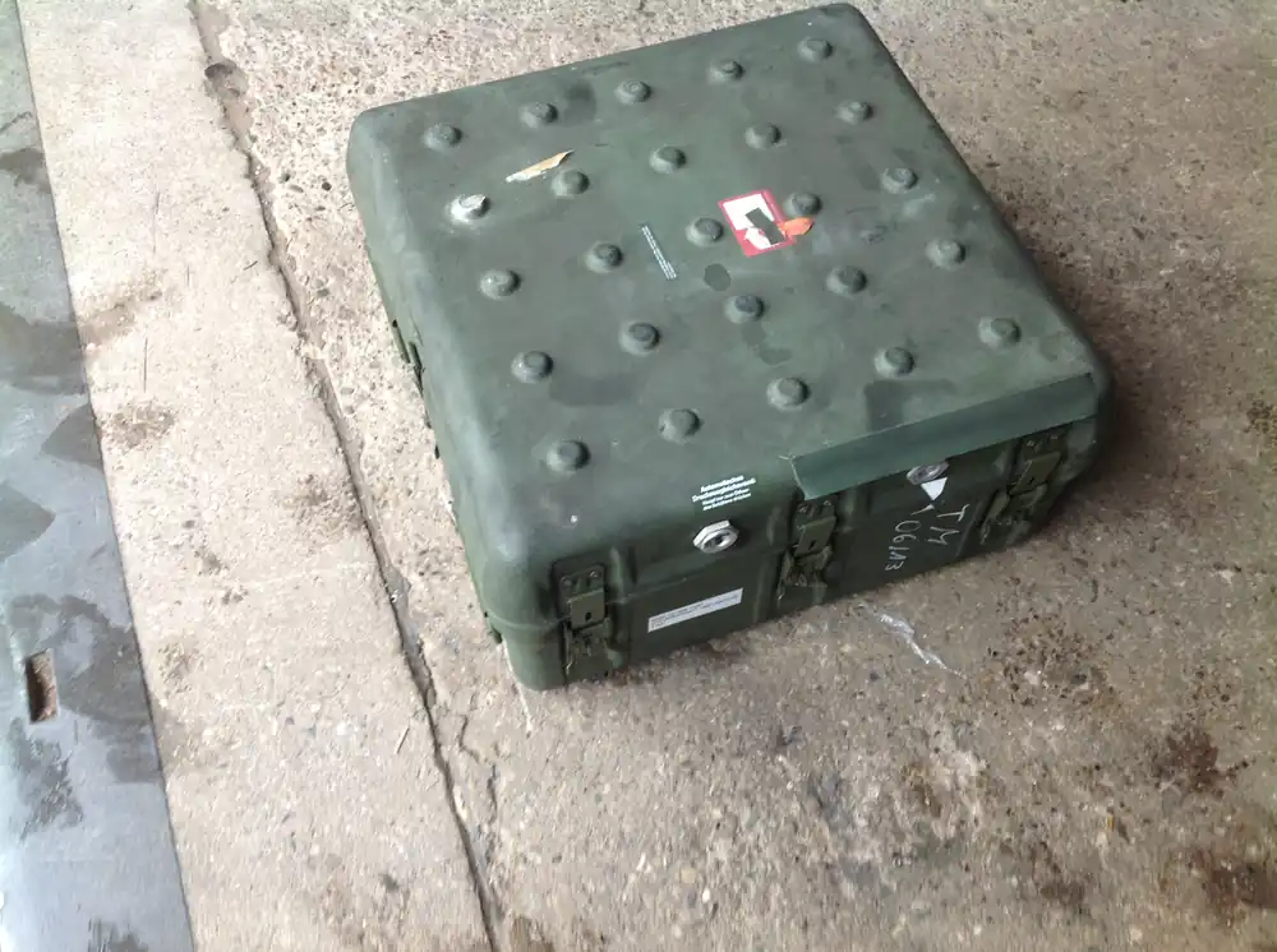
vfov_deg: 40.6
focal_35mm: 35
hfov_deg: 52.7
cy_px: 476
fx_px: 1289
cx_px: 638
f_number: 2.4
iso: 50
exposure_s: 1/24
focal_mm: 4.28
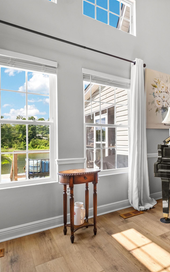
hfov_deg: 50.2
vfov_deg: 77.2
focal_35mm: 23
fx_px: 171
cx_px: 133
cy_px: 136
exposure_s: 1/8
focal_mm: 10
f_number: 7.1
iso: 640
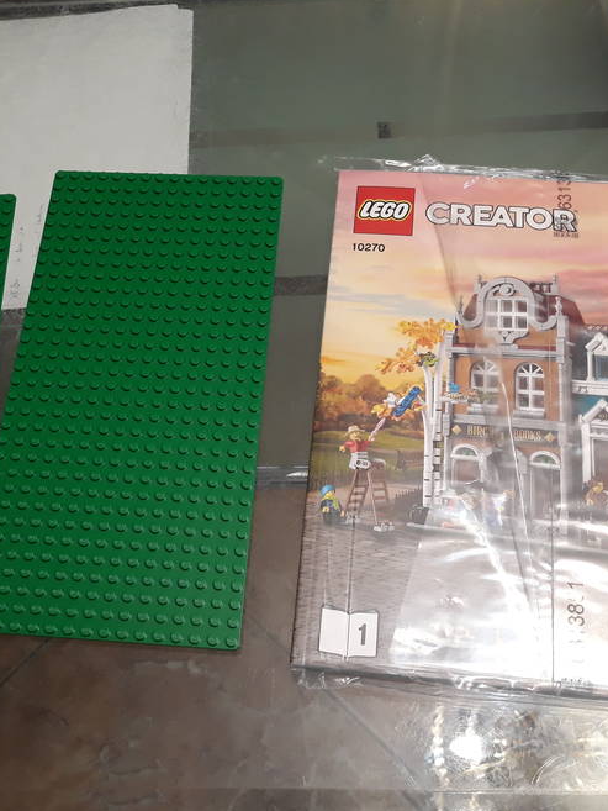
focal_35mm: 37
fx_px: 866
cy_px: 413
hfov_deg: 38.5
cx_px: 249
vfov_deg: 50.1
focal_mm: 3.71
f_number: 1.7
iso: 200
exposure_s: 1/33
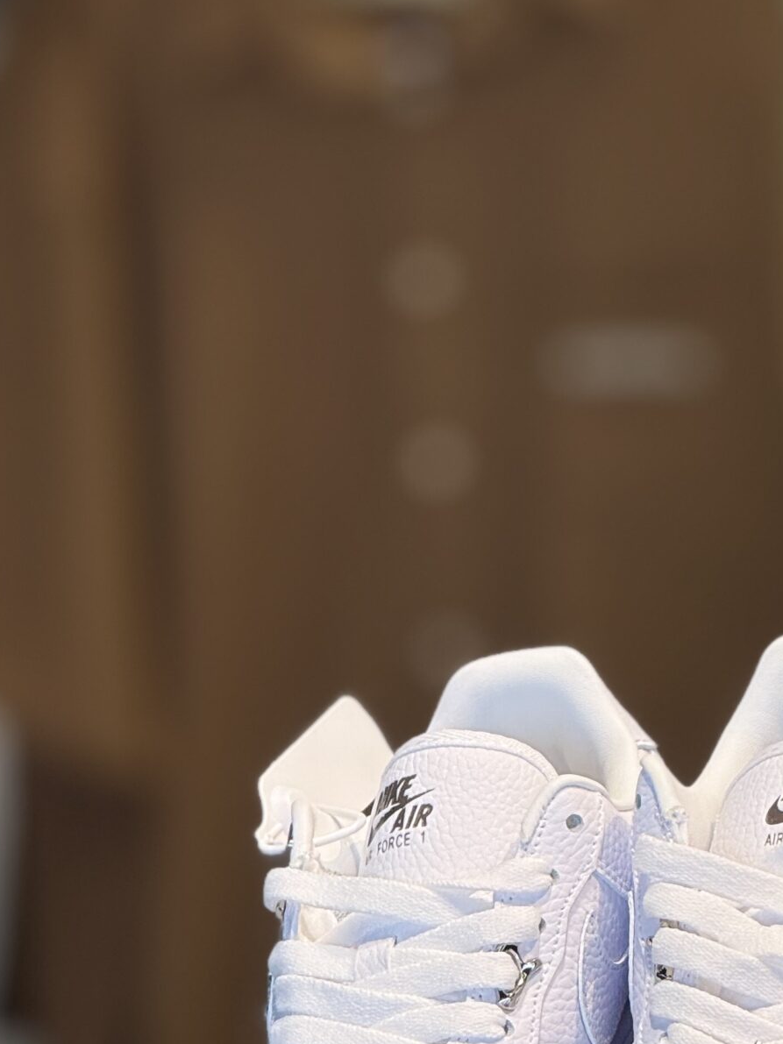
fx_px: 7783
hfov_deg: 5.8
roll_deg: -0.1
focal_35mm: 258
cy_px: 1104
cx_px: 637
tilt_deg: -13.5
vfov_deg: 7.6
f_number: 2.8
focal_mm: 15.66
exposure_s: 1/112
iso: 64
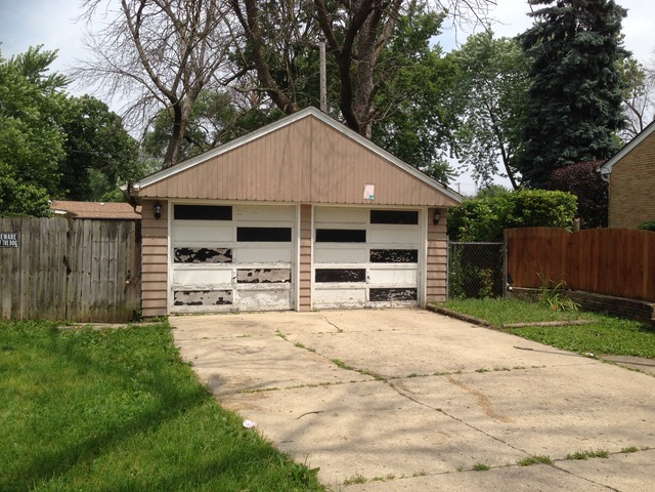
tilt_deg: -0.4
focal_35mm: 33
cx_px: 328
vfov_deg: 42.9
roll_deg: +0.1
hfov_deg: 55.4
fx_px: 624
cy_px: 246
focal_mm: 4.12
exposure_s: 1/1595
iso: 50
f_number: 2.4
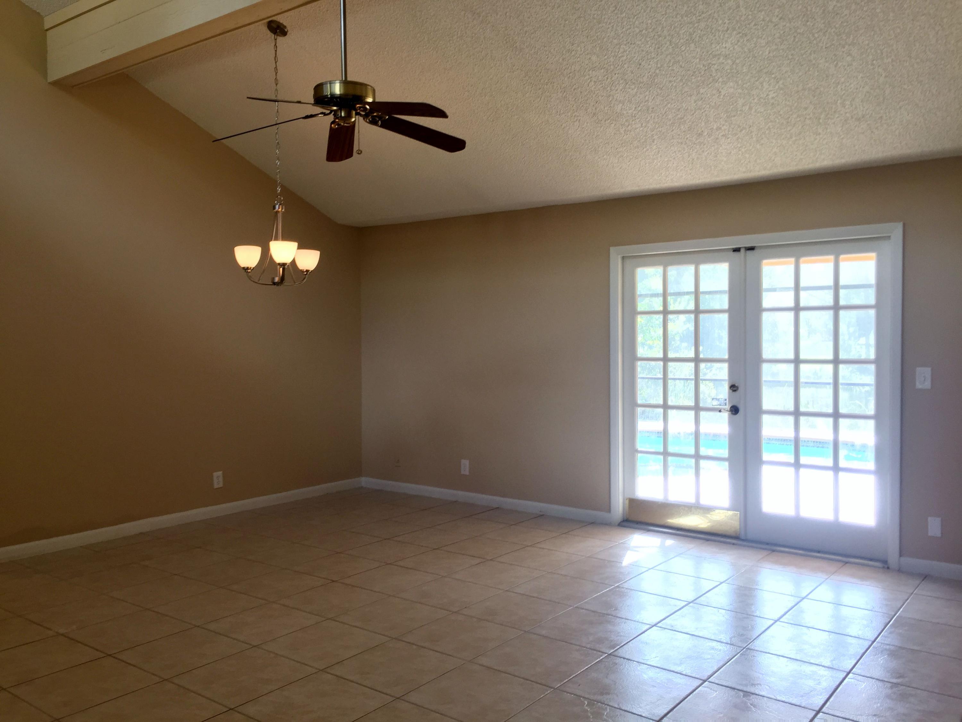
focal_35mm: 29
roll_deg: +0.2
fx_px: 806
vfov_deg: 48.2
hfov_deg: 61.7
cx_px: 481
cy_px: 361
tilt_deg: -2.7
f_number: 2.2
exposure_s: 1/40
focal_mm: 4.15
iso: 32
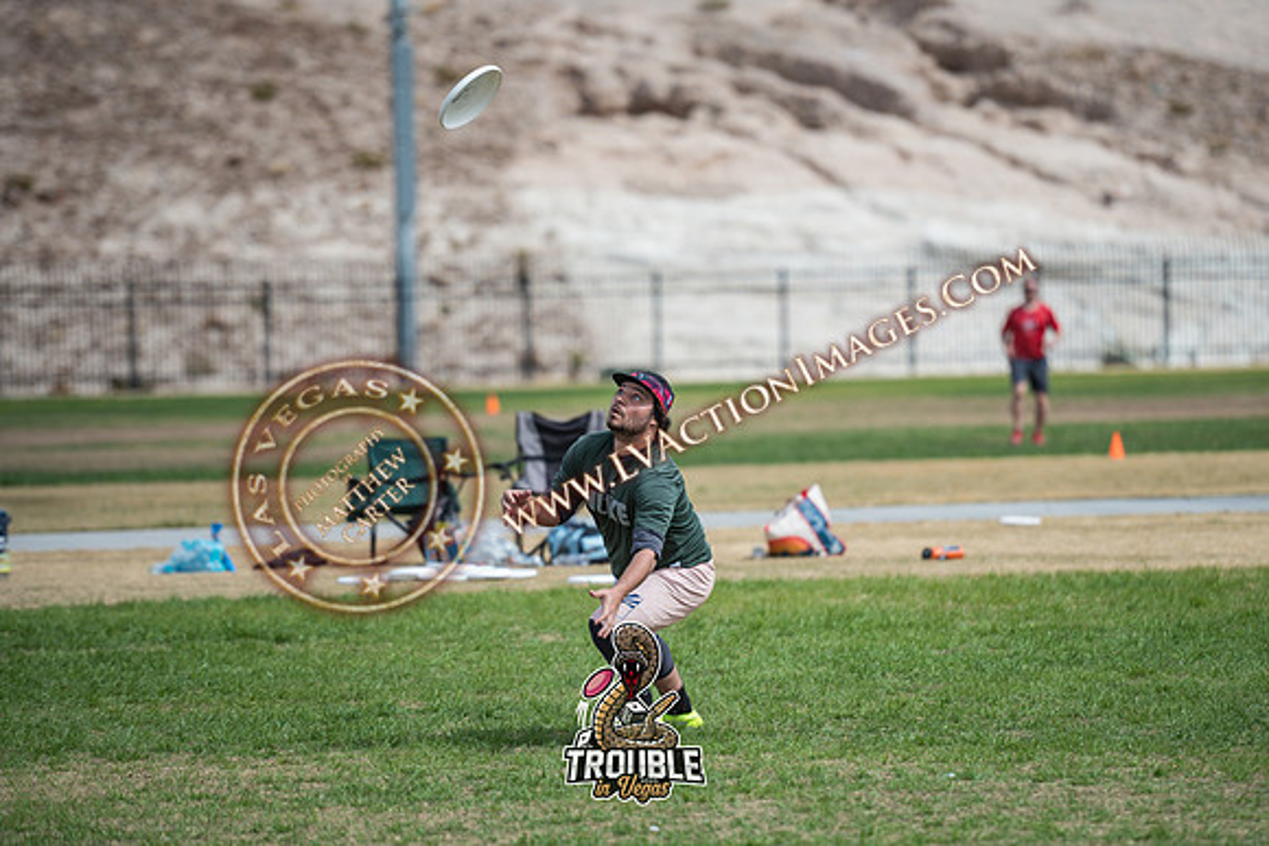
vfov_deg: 6.0
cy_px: 458
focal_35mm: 231
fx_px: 8135
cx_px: 727
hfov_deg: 8.9
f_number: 3.2
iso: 160
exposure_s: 1/5000
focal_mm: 200
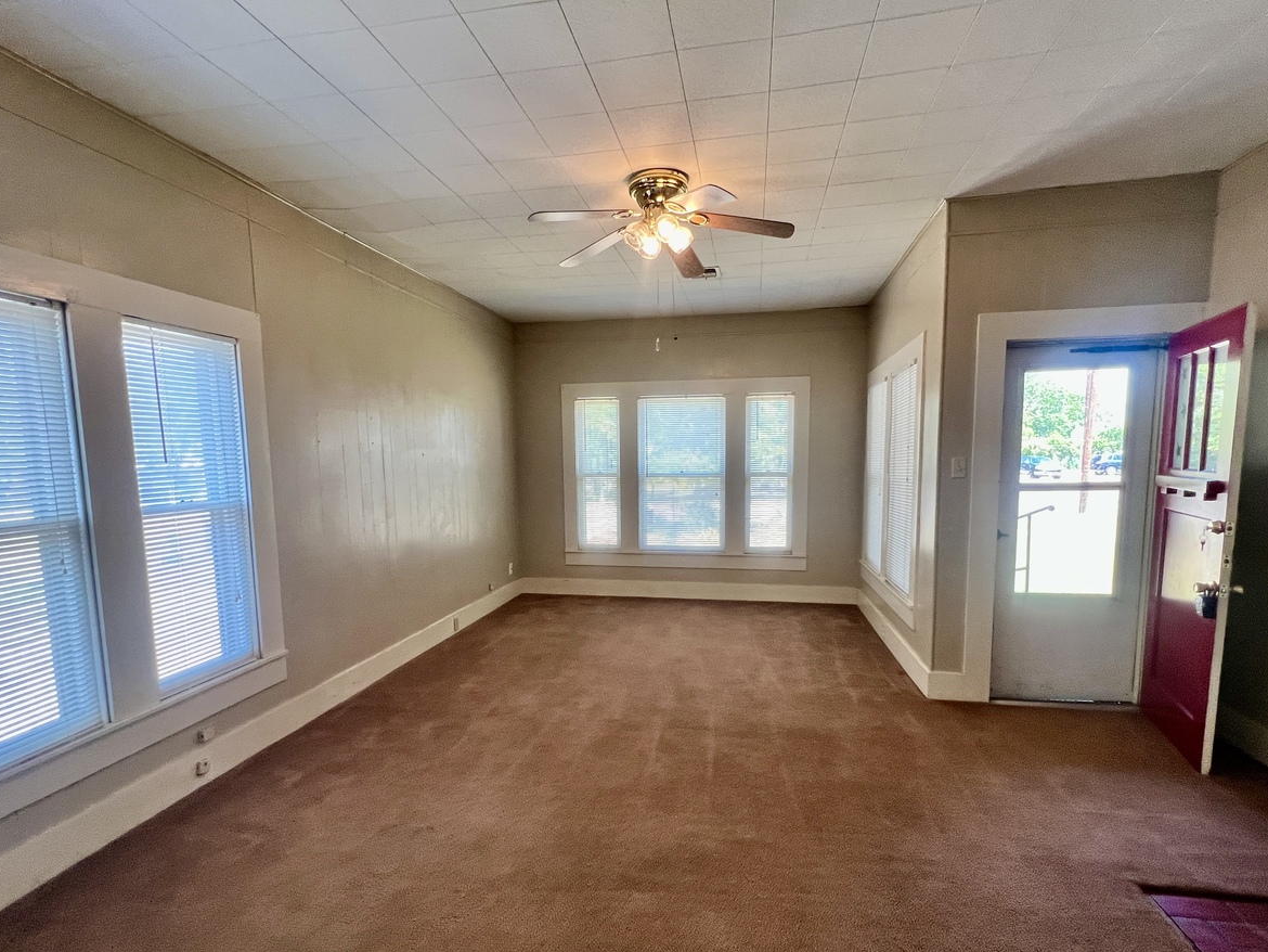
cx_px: 634
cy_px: 525
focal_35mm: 16
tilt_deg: -6.6
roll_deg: +1.0
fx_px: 586
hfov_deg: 94.5
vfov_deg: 77.9
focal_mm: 1.57
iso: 200
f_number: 1.8
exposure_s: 1/120
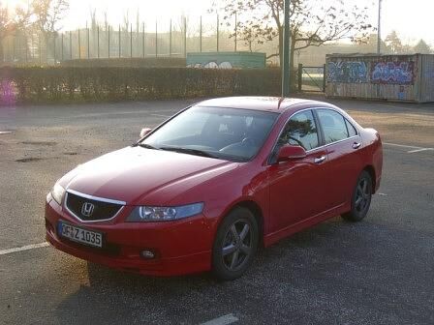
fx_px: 577
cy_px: 162
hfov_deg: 41.2
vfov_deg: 31.5
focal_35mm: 46
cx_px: 217
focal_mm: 9.5
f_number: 3.1
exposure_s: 1/200
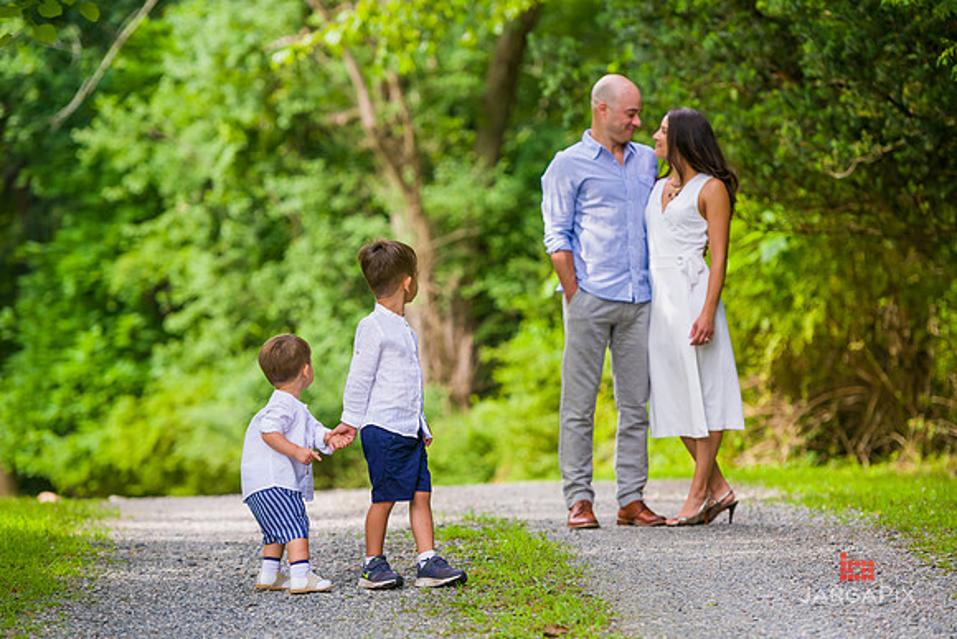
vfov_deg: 9.8
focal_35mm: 140
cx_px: 478
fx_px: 3722
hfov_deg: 14.7
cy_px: 320
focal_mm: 140
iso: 200
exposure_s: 1/640
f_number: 4
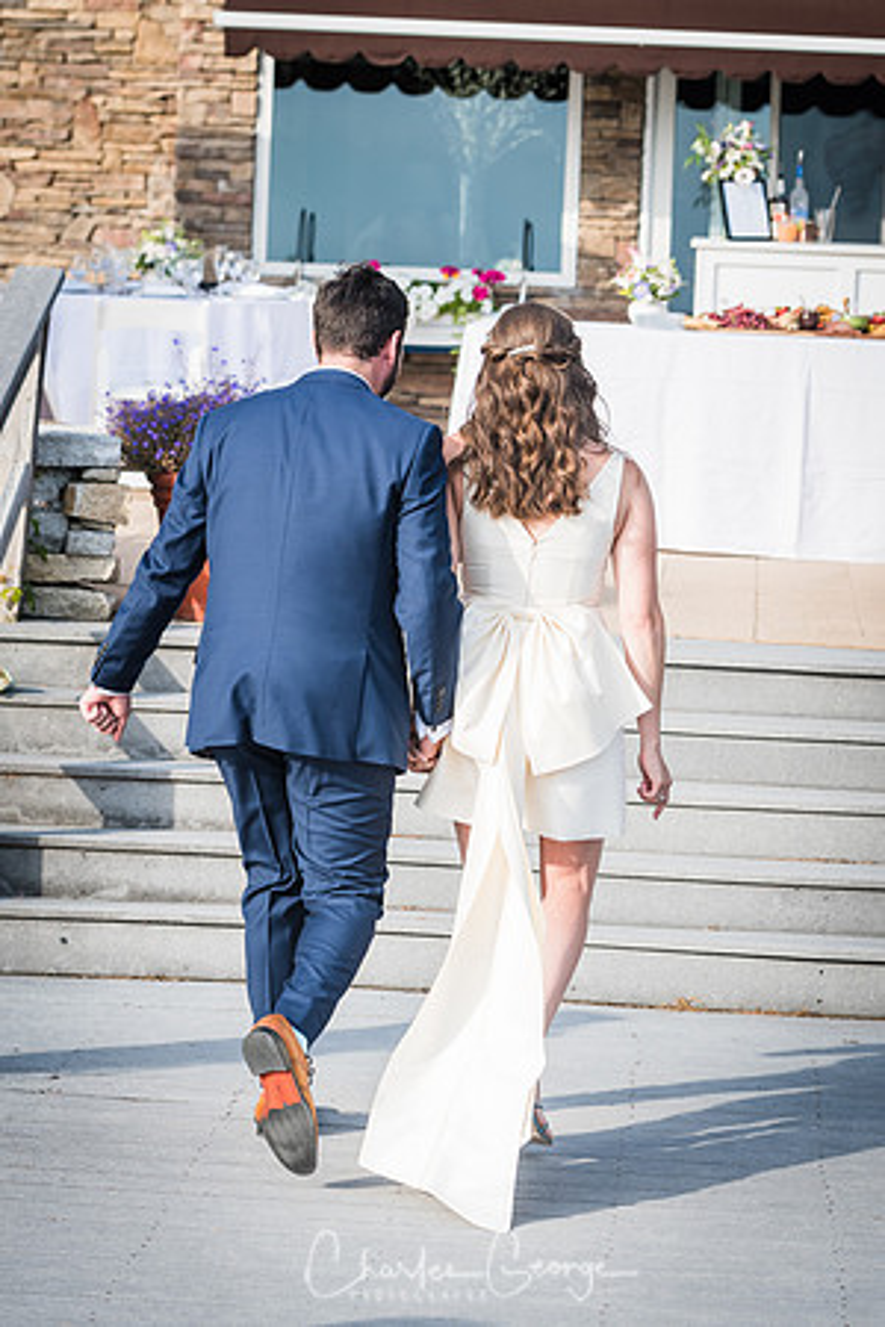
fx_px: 3872
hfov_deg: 13.0
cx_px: 442
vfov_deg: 19.5
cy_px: 664
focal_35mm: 105
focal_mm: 70
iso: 200
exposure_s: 1/800
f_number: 4
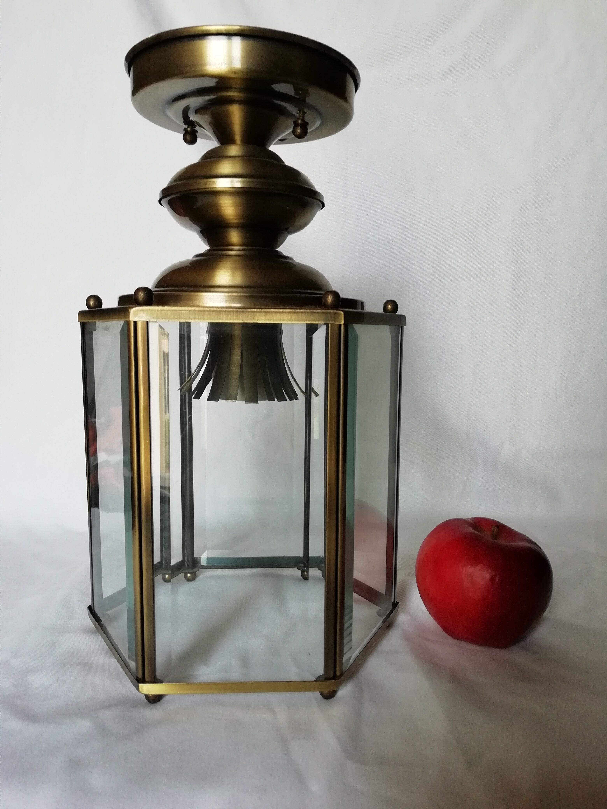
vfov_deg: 67.3
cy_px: 404
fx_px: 608
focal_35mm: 26
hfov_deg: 53.1
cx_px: 304
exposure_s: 1/50
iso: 64
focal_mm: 3.46
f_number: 2.2
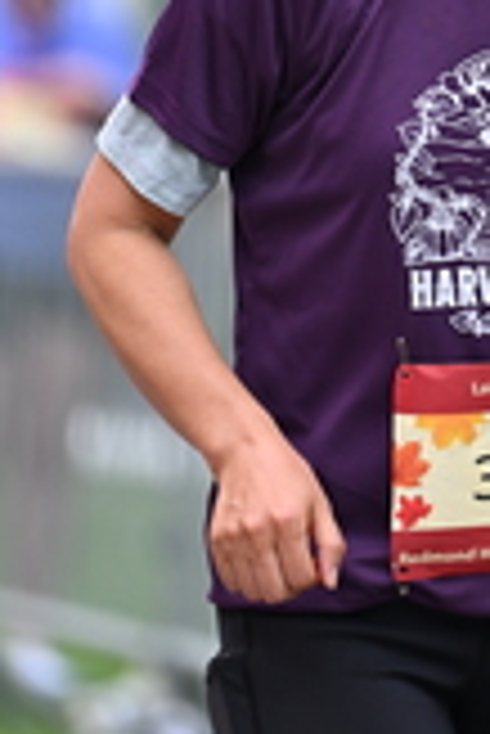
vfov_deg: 3.1
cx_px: 605
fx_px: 13731
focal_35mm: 674
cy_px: -81
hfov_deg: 2.0
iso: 640
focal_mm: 200
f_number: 2.8
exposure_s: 1/2000
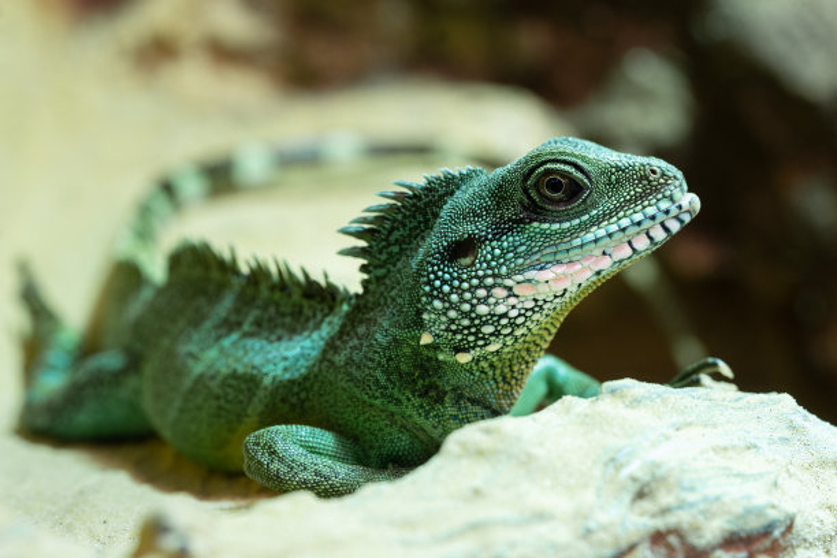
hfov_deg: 22.6
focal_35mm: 90
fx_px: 2092
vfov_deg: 15.2
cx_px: 418
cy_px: 279
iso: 640
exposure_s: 1/15
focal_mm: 90
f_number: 5.6
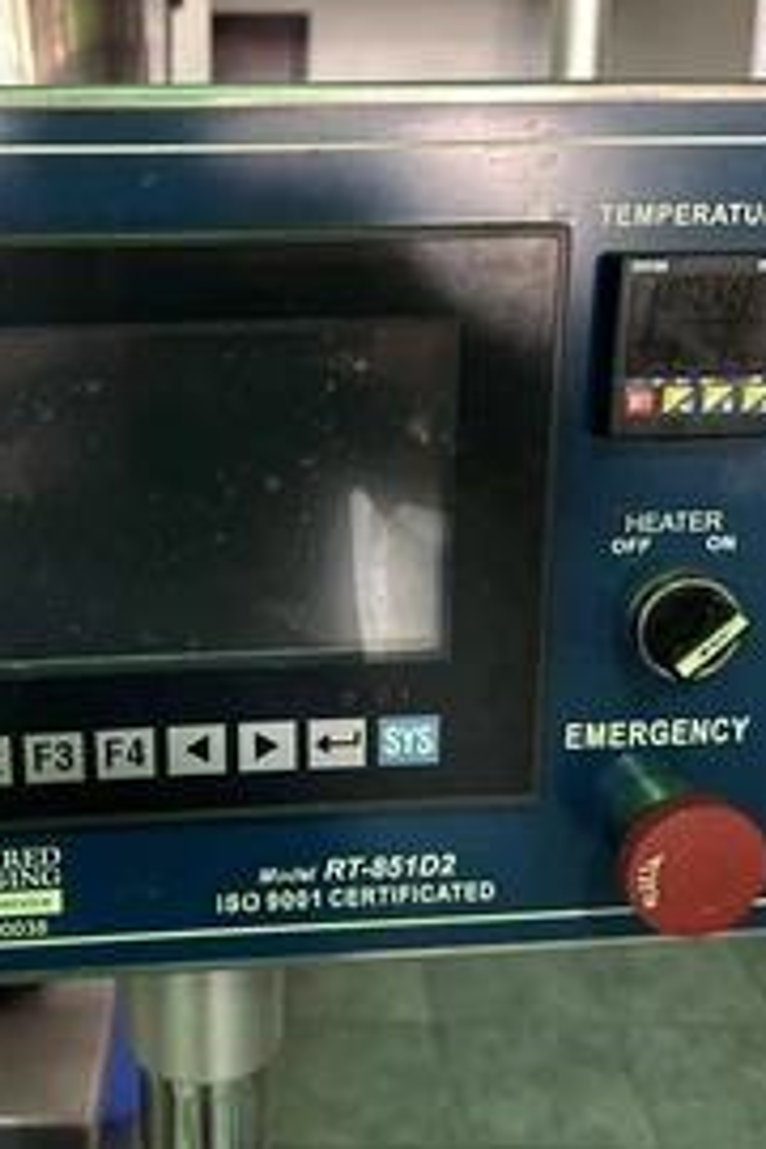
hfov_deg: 35.3
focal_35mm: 37
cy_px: 519
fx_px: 1181
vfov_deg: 51.8
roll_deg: +0.2
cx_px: 217
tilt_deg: -13.2
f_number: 1.78
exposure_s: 1/30
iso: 1000
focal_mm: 6.86
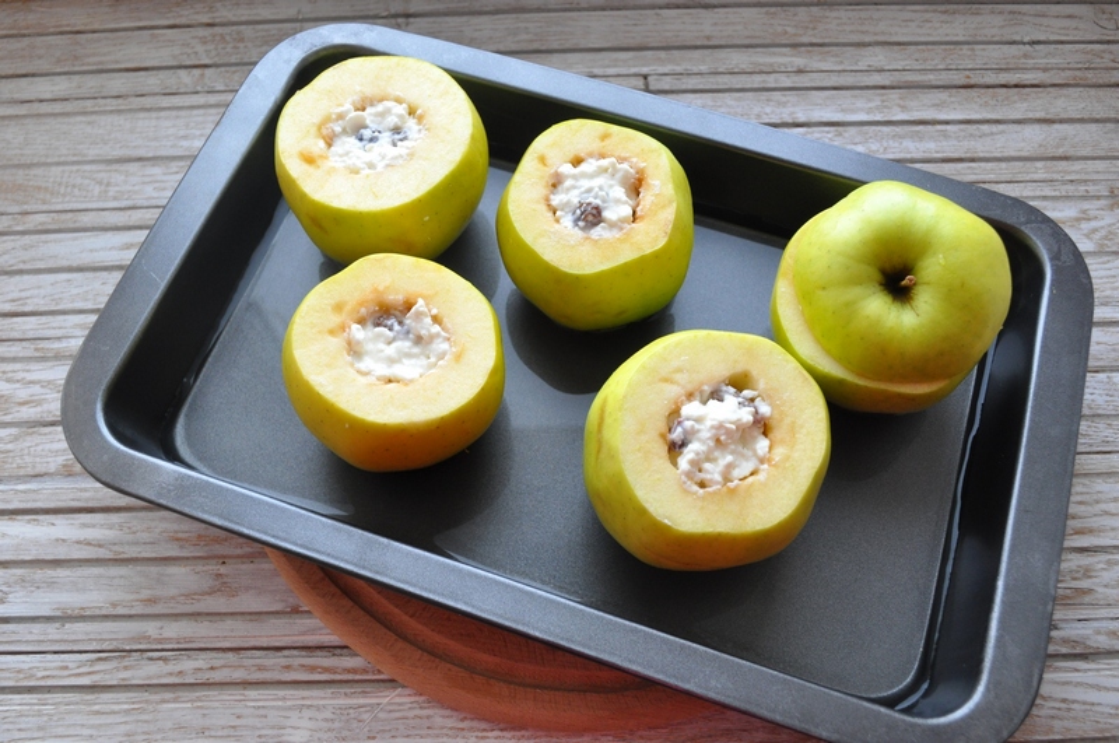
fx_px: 1024
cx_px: 560
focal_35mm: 33
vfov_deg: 39.9
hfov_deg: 57.3
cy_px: 372
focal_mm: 22
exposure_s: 1/60
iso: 800
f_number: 5.6
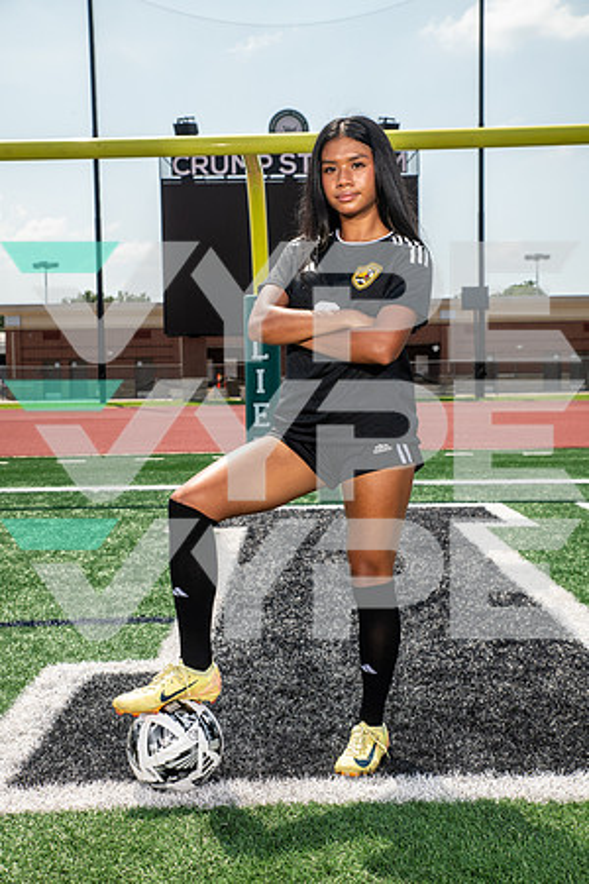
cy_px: 442
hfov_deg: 29.2
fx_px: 1129
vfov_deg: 42.7
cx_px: 294
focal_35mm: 46
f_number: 7.1
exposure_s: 1/320
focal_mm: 46
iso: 100
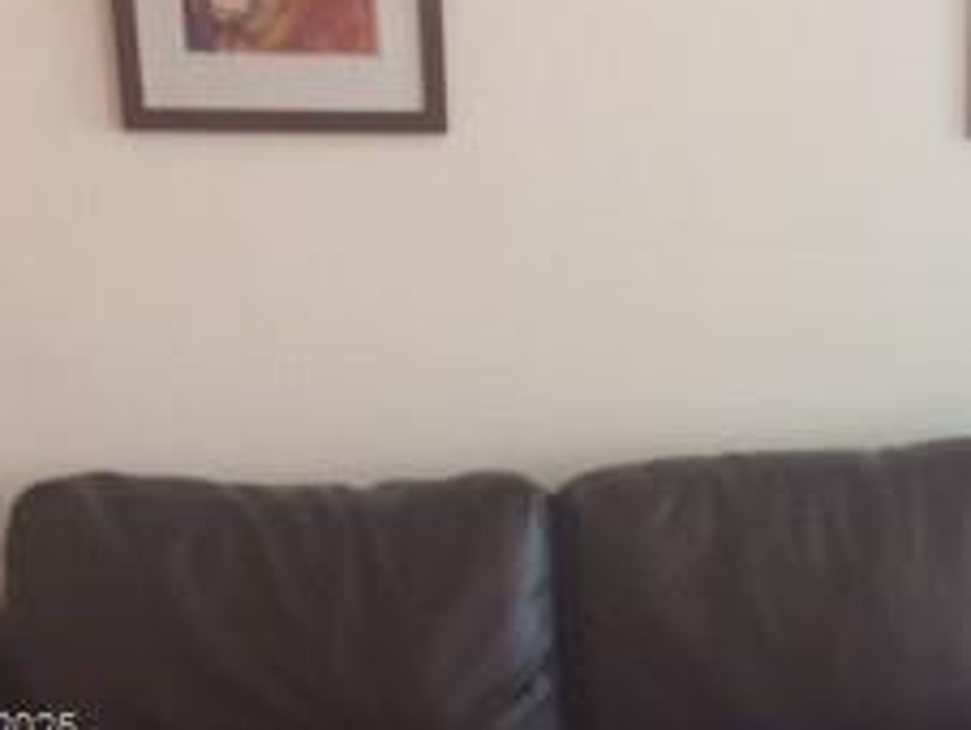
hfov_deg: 23.2
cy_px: 734
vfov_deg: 17.6
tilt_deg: -19.2
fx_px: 2303
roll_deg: -3.0
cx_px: 859
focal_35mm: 82
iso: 32
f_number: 2.2
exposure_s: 1/40
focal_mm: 4.15
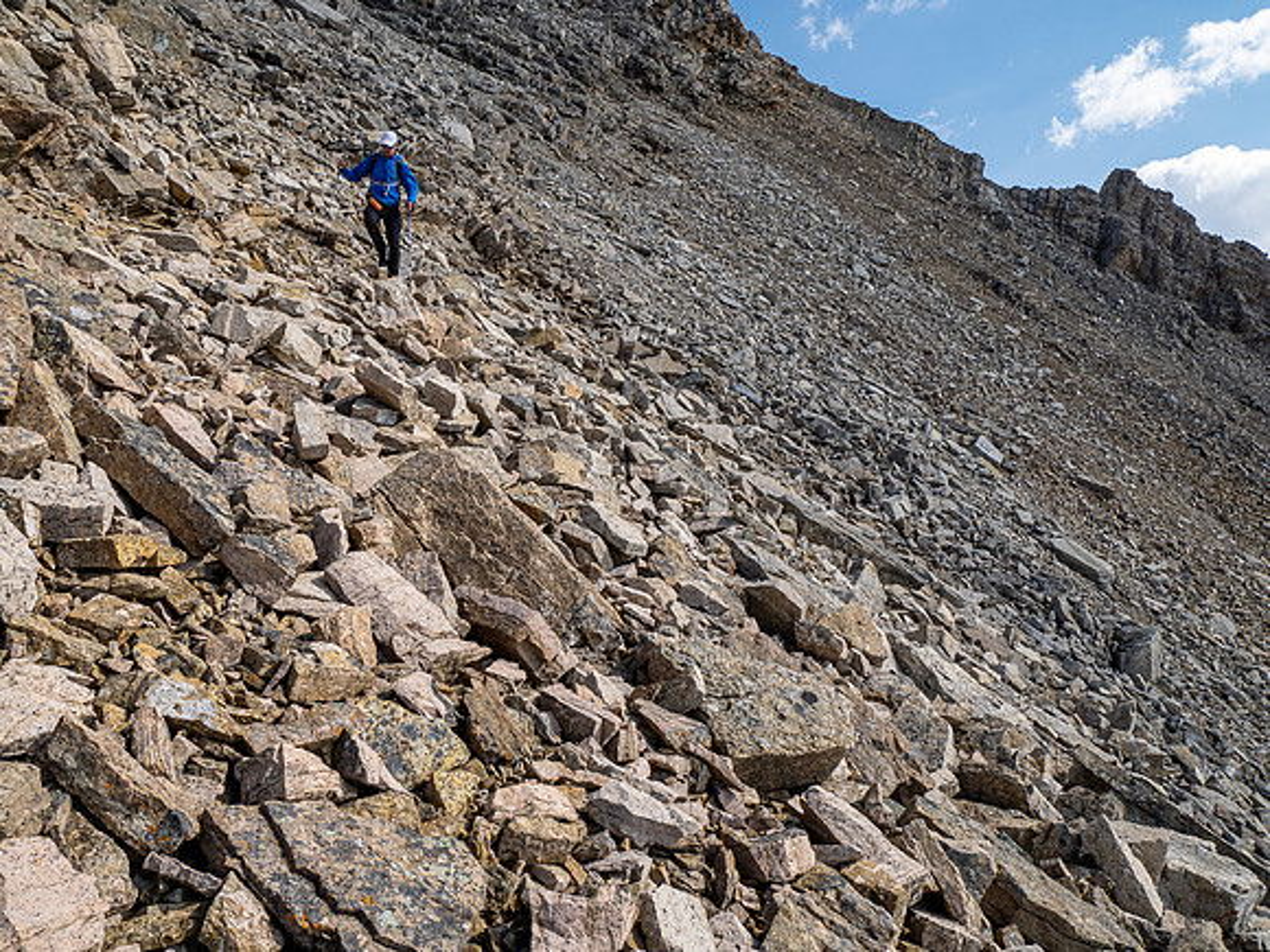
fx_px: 881
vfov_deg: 56.8
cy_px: 476
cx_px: 635
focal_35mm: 24
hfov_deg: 71.6
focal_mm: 12
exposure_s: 1/125
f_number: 8
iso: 200
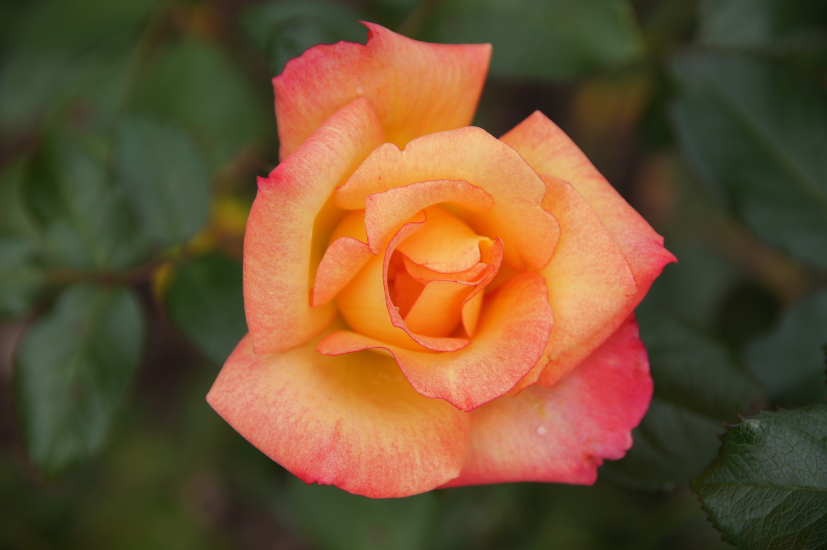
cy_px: 275
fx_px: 4132
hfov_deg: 11.4
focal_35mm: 180
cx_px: 414
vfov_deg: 7.6
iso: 100
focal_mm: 120
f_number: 7.1
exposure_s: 1/200
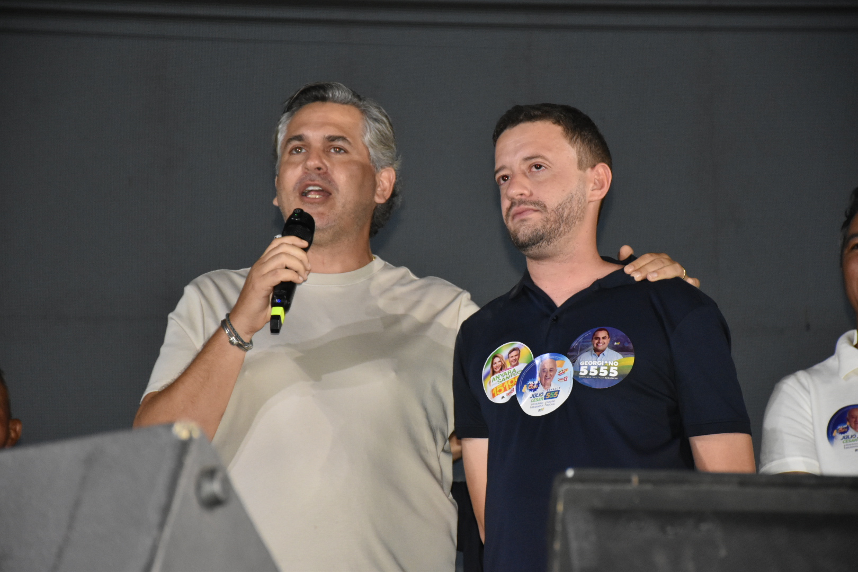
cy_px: 286
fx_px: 4004
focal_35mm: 168
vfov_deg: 8.2
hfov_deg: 12.2
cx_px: 429
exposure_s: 1/100
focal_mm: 112
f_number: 5.6
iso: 2500
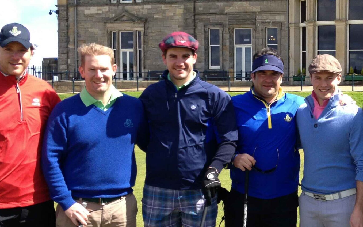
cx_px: 319
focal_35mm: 70
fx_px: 692
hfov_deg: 28.4
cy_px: 108
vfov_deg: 18.6
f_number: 2.4
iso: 64
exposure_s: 1/746
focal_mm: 4.28
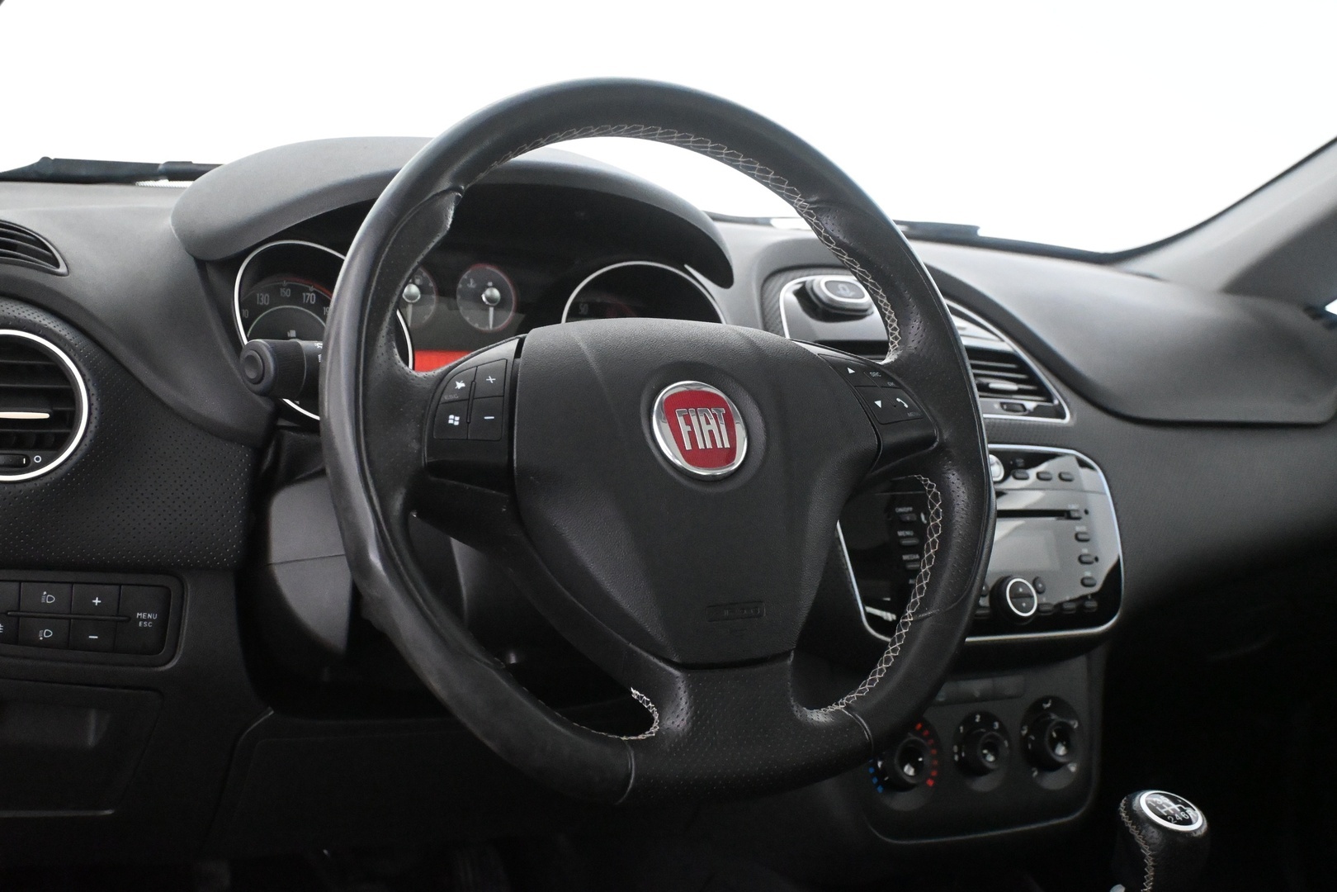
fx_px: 1671
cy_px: 446
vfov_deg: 29.9
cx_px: 668
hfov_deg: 43.6
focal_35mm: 45
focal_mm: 30
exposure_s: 1/60
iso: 9000
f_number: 4.8
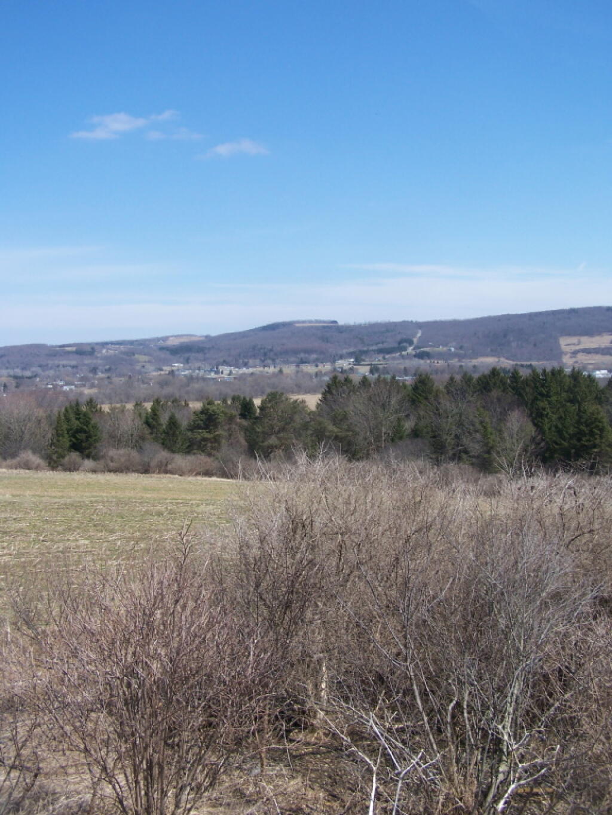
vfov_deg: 49.0
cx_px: 306
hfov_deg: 37.7
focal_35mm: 38
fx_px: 896
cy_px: 408
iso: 80
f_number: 4
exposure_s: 1/800
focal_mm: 6.3
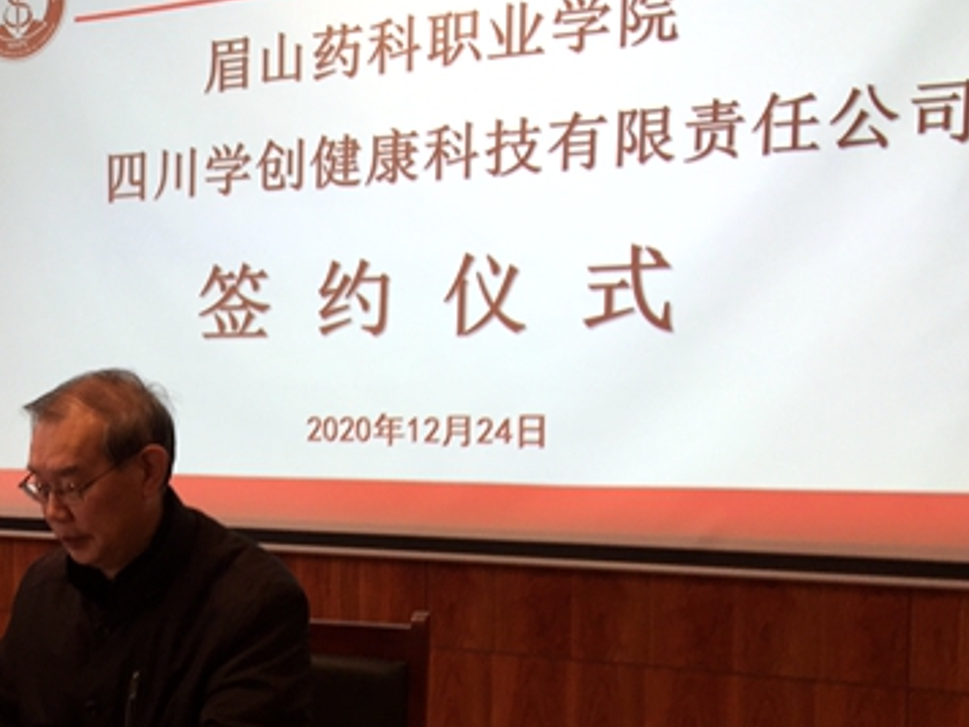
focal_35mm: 57
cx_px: 76
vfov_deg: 25.5
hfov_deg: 32.0
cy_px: 502
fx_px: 1596
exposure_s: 1/50
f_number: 2.2
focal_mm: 4.15
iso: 40
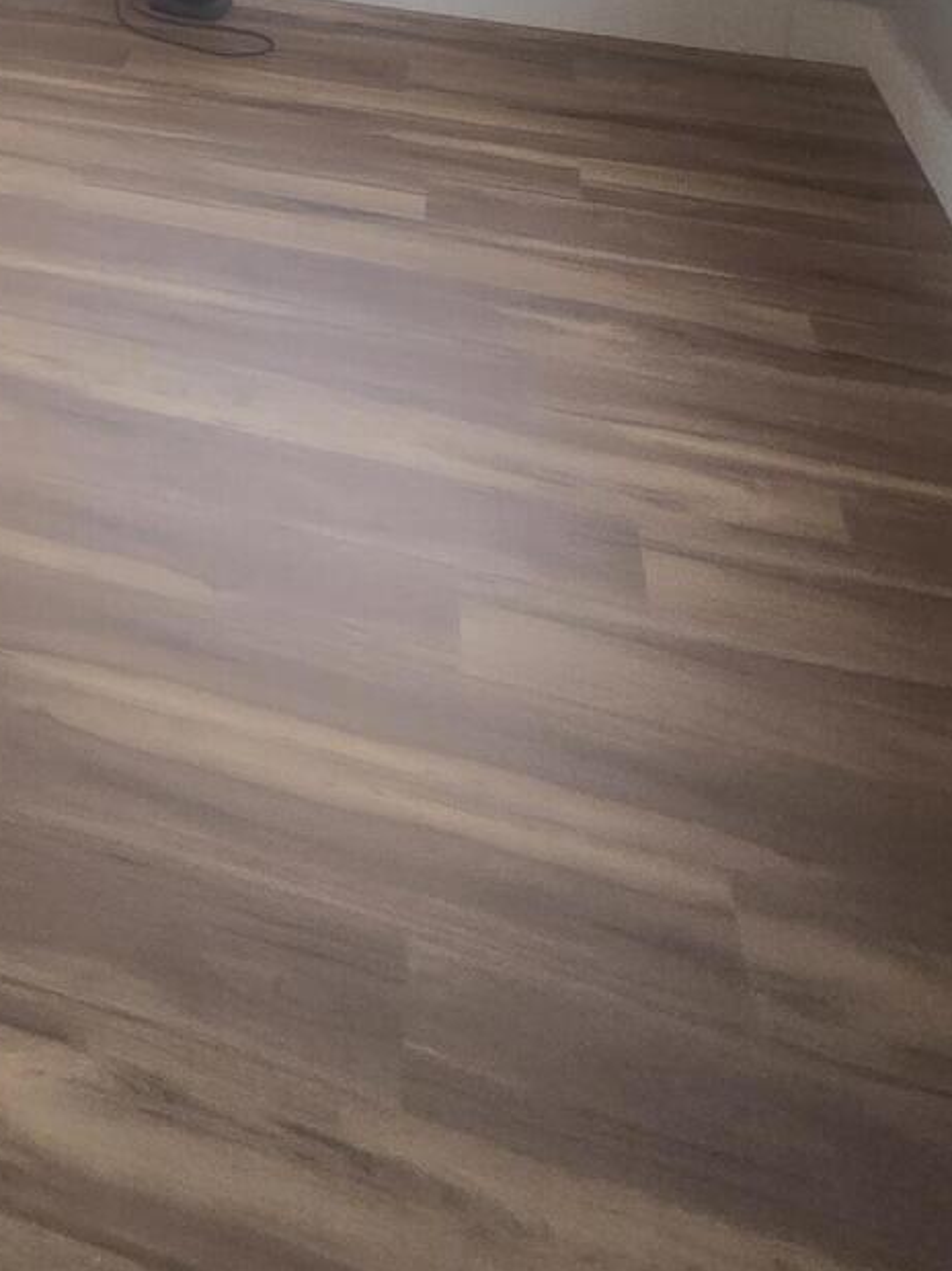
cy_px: -417
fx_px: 1541
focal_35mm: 42
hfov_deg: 30.6
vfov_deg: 32.5
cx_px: -101
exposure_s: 1/60
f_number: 2.2
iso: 125
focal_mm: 2.2
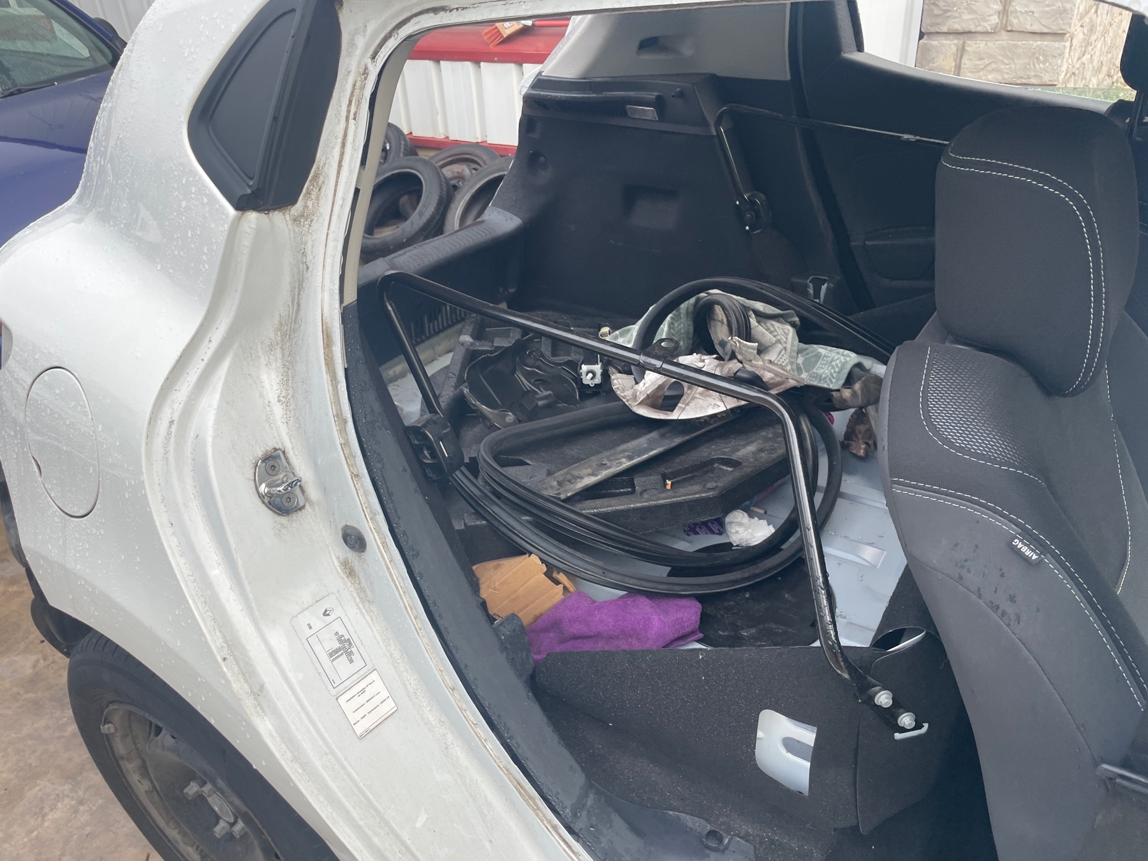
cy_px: 430
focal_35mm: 26
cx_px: 574
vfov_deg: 53.1
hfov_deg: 67.3
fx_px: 862
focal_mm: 4.2
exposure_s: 1/329
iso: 32
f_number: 1.6
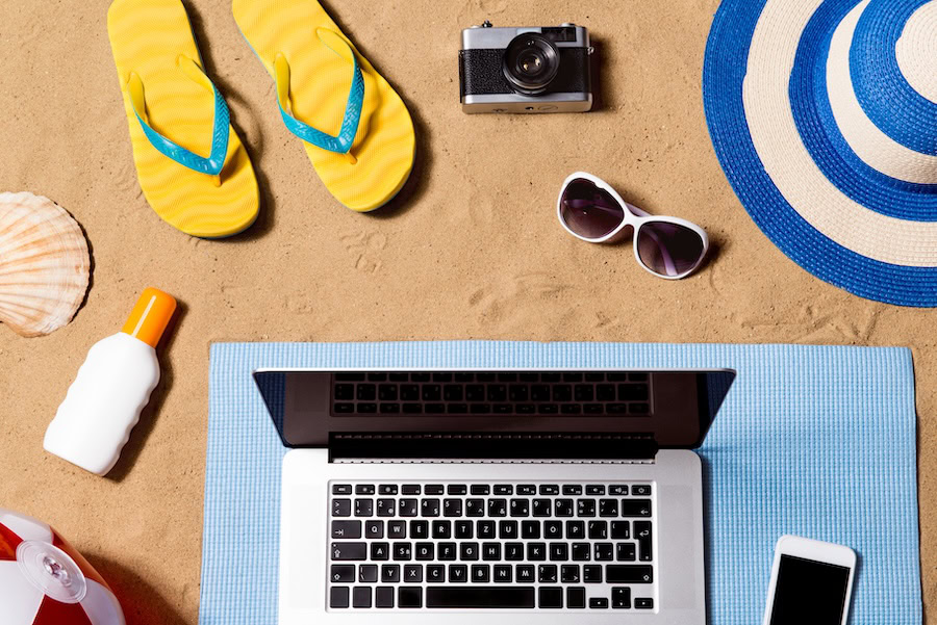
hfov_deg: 28.8
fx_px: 1823
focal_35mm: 70
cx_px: 468
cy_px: 312
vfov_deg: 19.5
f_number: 16
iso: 100
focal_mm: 70
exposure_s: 1/160
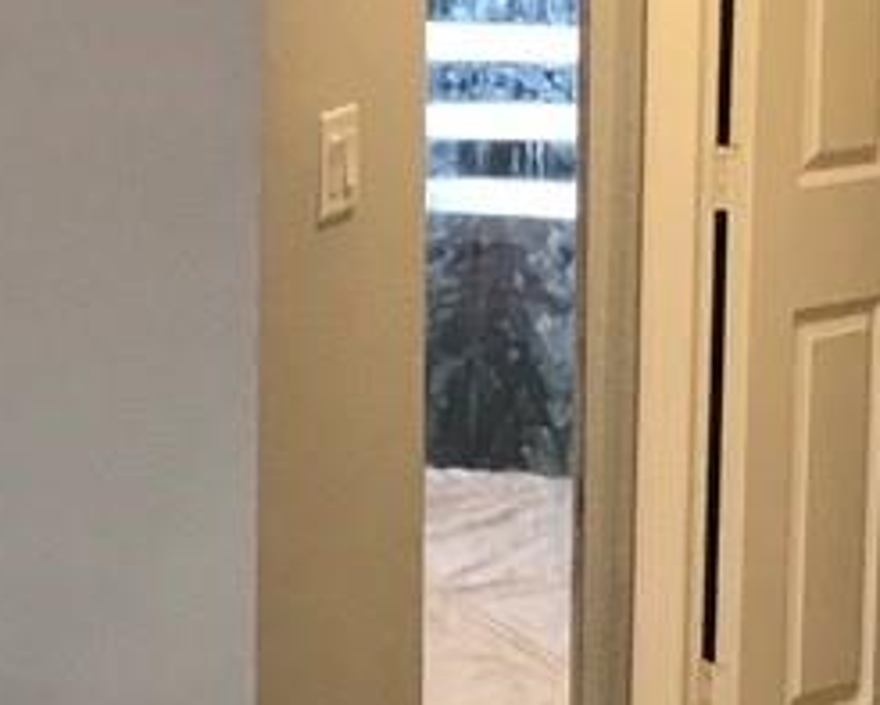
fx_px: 3700
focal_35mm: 142
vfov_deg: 10.9
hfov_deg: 11.9
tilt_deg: -9.4
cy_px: 336
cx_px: -941
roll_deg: +2.6
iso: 40
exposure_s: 1/17
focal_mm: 3.99
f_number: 1.8
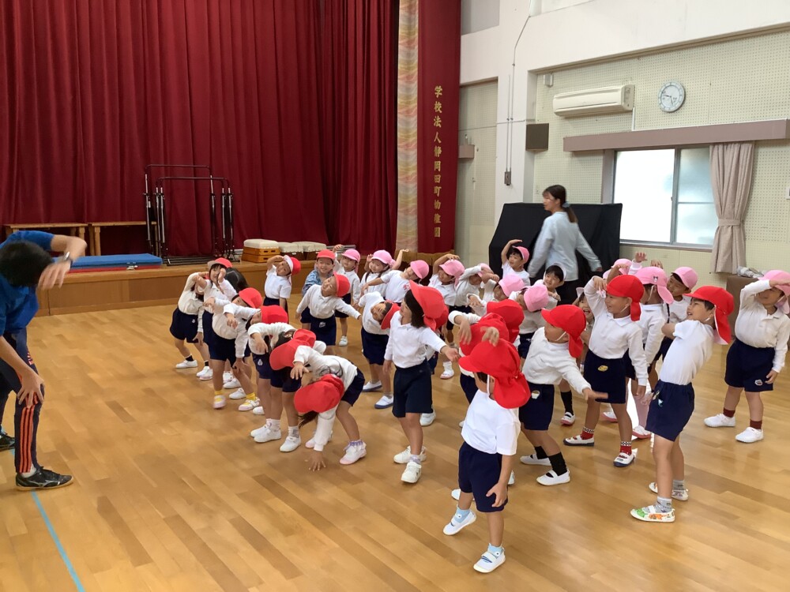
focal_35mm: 31
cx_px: 395
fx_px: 707
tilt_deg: -9.9
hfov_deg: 58.4
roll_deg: +0.0
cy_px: 296
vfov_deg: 45.4
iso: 160
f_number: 2.4
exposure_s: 1/60
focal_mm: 3.3
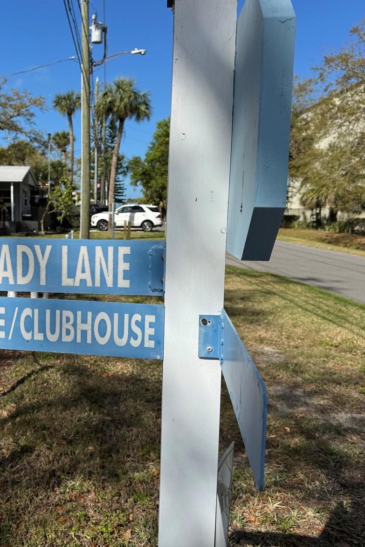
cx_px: 81
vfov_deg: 55.8
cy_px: 270
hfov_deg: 37.7
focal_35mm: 34
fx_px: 517
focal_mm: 6.76
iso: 80
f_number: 1.78
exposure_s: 1/7092
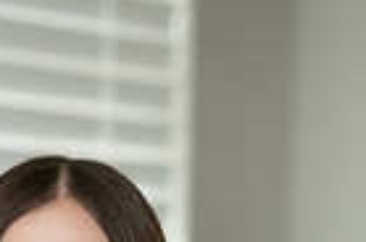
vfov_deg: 4.9
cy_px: 526
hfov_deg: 7.5
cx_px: 71
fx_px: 2800
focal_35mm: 276
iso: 400
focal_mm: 85
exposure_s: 1/160
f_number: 2
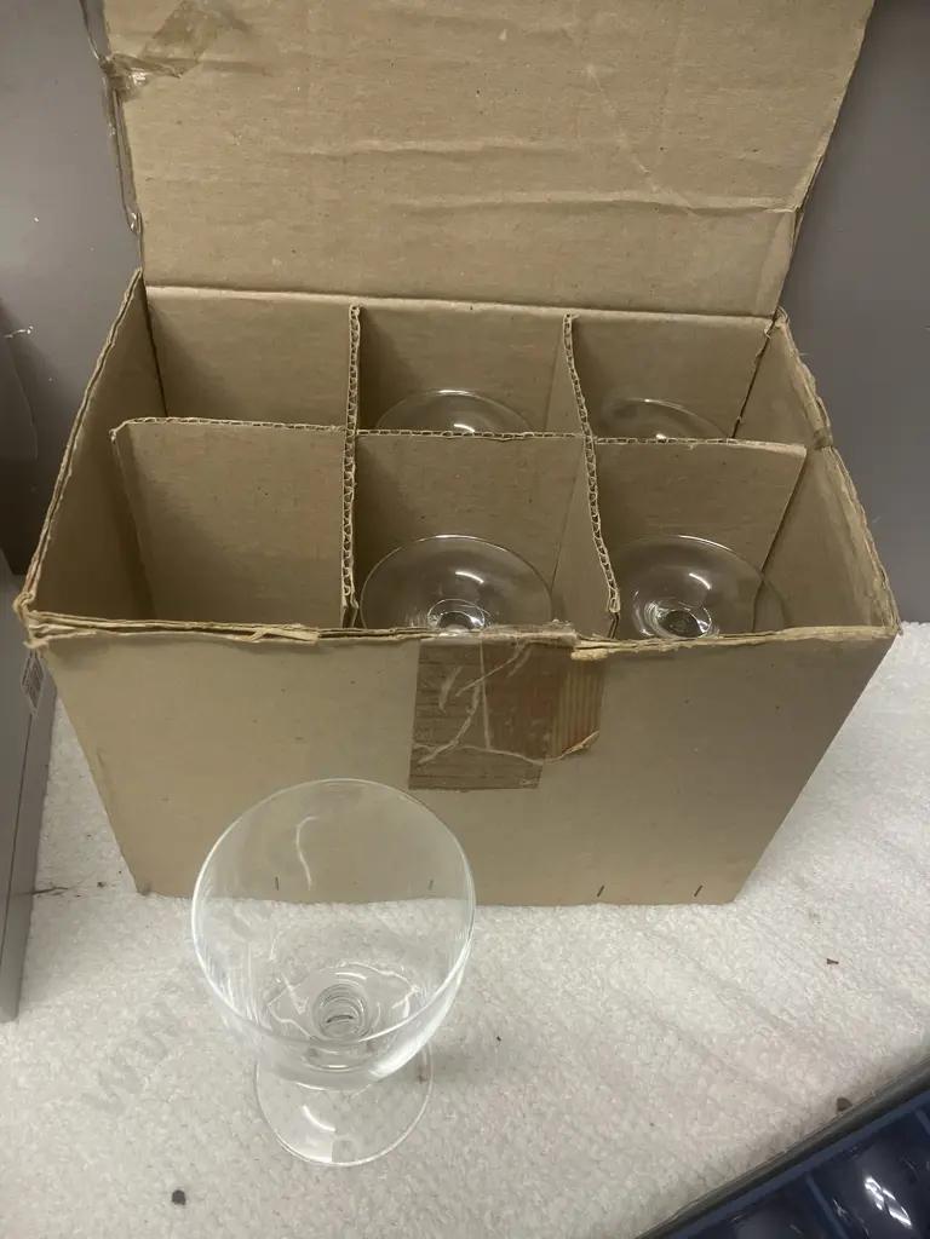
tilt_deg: -46.3
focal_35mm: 28
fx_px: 1003
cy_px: 620
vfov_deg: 63.4
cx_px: 465
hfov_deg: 49.7
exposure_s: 1/50
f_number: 1.8
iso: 80
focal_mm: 3.99
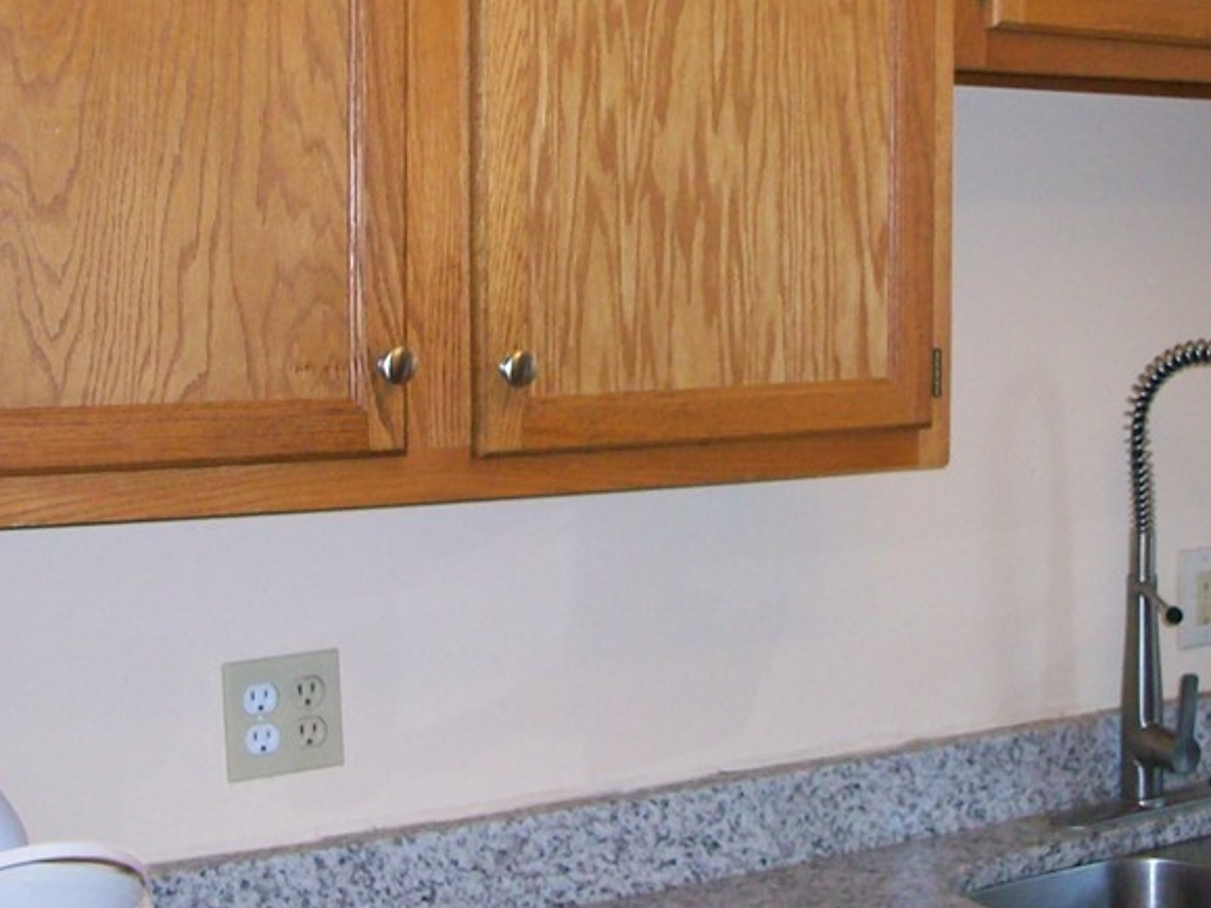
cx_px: 860
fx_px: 2099
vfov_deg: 24.2
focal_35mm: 60
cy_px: 232
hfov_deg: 31.8
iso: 160
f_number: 2.8
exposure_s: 1/60
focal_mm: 5.7
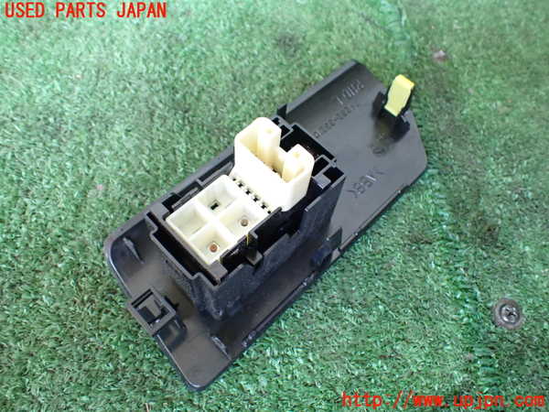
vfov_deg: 46.8
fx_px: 476
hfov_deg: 60.0
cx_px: 274
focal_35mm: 30
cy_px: 206
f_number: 2.3
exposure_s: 1/100
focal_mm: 5.4
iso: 800
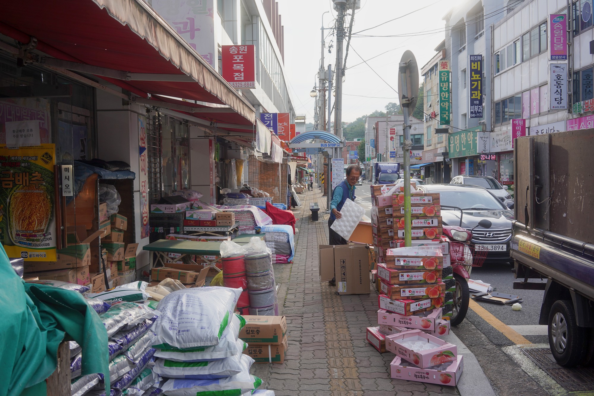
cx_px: 297
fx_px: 578
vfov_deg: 37.9
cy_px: 198
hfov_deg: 54.4
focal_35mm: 35
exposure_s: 1/100
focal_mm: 35
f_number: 7.1
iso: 100
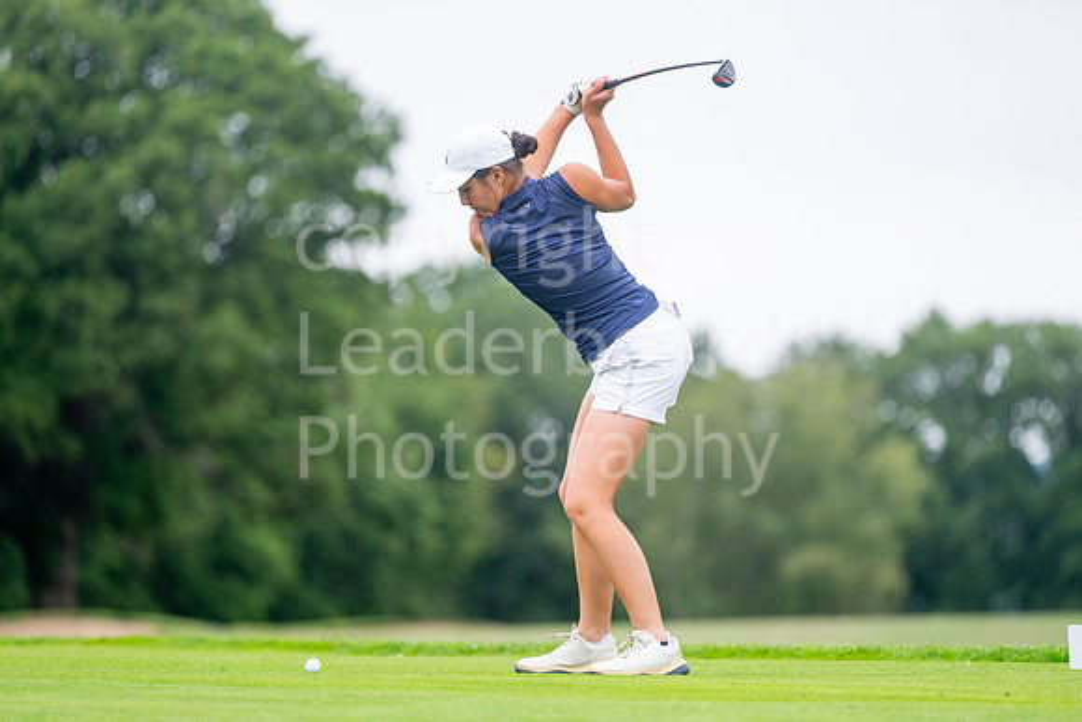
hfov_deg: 6.9
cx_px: 541
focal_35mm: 300
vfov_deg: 4.6
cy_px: 361
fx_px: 9018
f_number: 4
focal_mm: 300
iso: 500
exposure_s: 1/1000
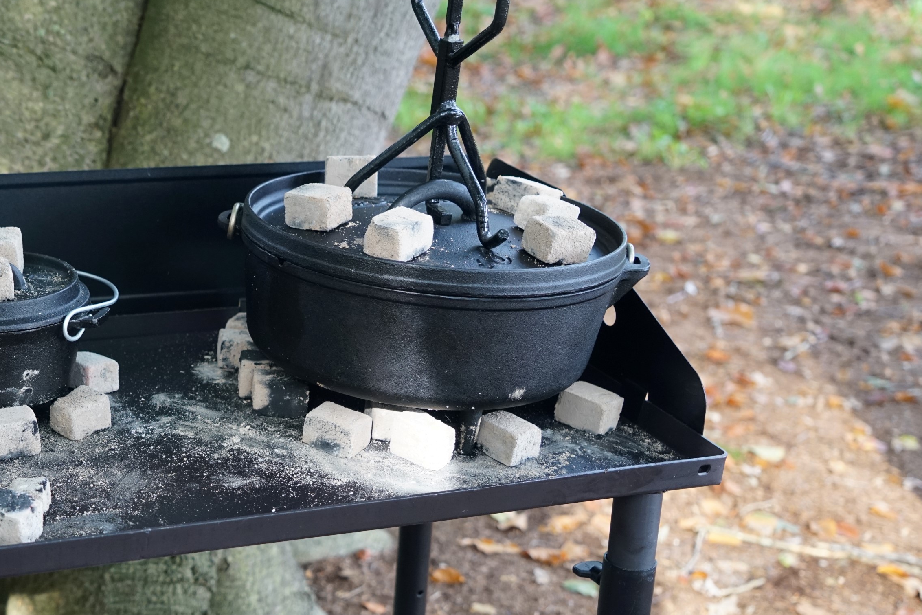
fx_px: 1357
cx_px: 136
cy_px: 479
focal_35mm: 53
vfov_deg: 25.2
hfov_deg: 35.8
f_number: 4
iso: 1250
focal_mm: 30
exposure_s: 1/160
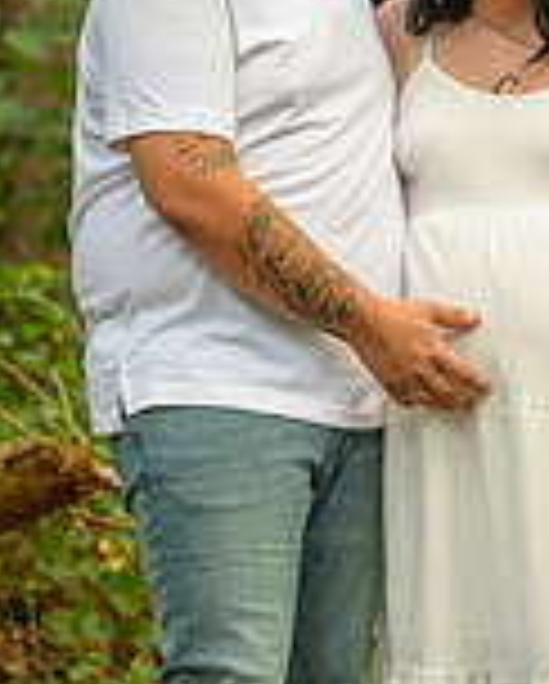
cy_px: 436
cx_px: 482
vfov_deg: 6.6
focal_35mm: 291
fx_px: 5899
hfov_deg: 5.3
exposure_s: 1/125
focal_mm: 105
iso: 1100
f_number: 3.3
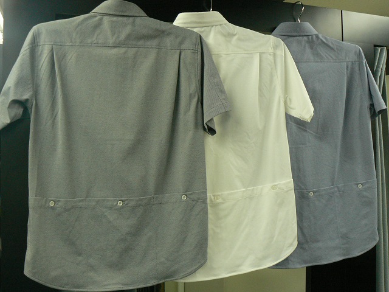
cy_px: 146
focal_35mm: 36
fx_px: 405
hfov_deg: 51.4
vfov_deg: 39.7
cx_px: 194
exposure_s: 1/25
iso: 200
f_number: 4
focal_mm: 6
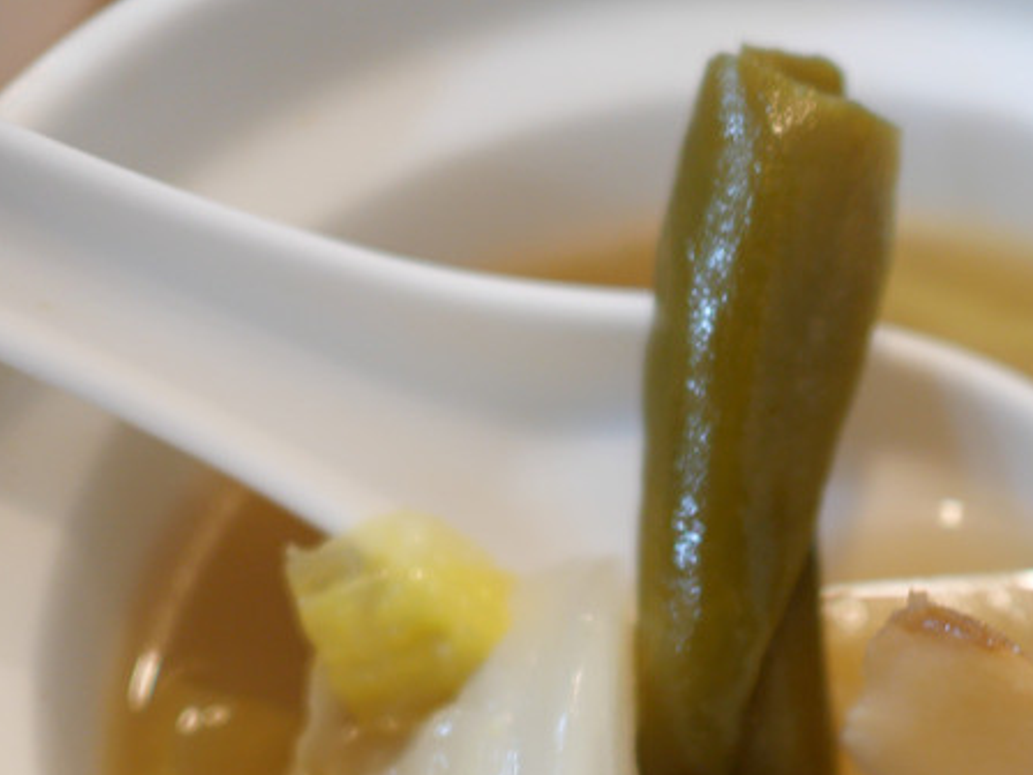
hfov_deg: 27.7
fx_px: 1999
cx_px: 959
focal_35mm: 67
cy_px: 784
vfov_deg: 21.1
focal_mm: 15
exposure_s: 1/60
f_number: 1.7
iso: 200
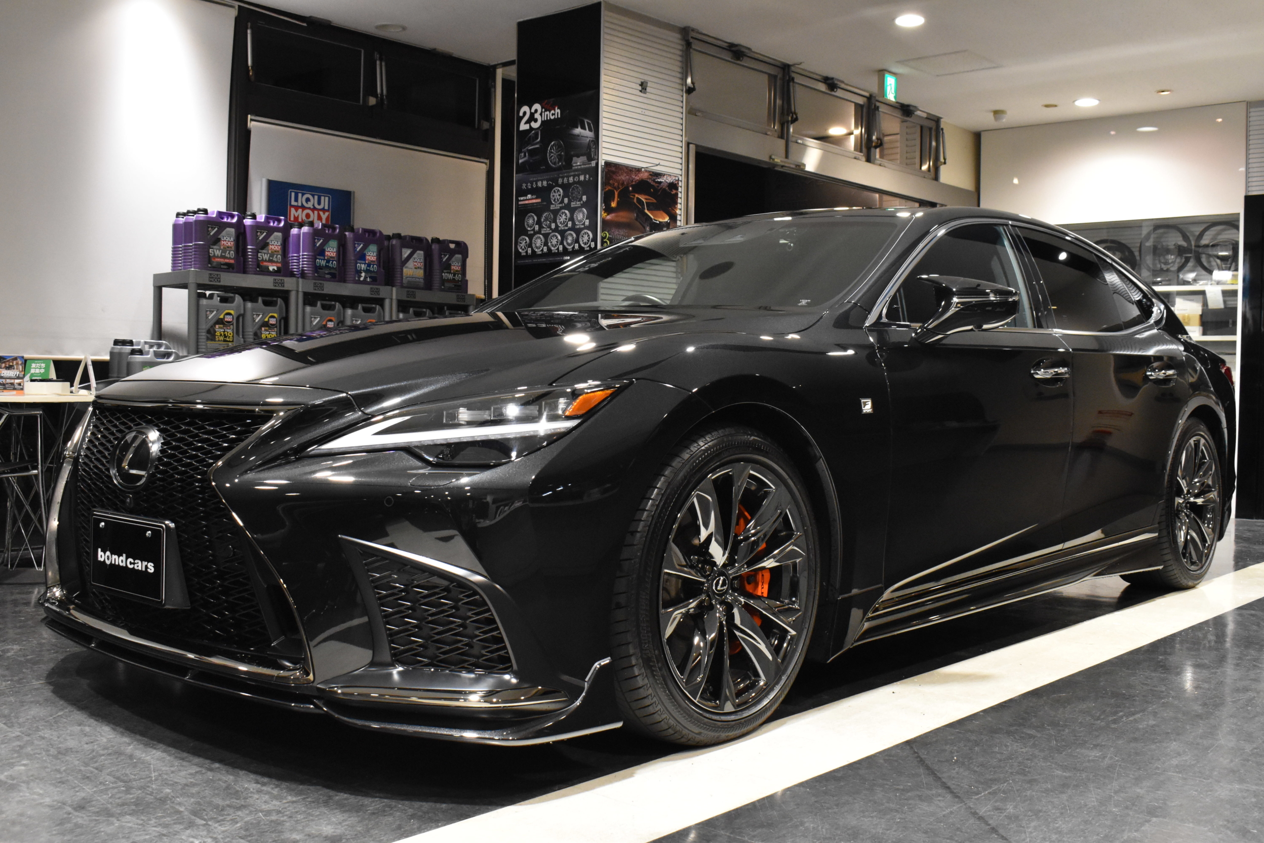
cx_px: 632
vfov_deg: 36.9
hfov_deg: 53.1
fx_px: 1264
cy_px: 422
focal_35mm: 36
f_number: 8
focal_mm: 24
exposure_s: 1/40
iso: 3200
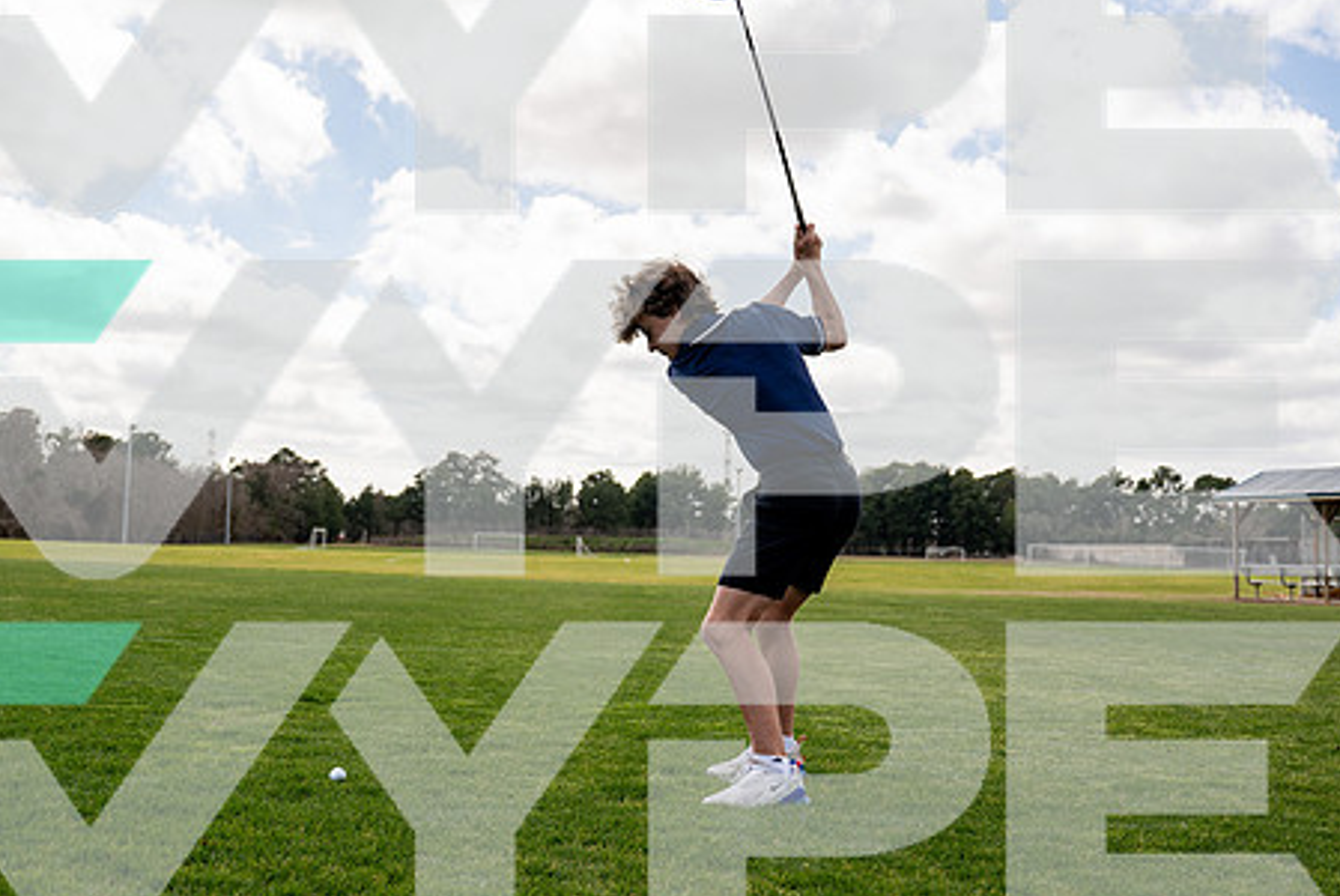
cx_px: 600
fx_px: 1490
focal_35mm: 40
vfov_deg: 33.4
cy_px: 420
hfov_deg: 48.4
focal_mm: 31
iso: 100
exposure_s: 1/1000
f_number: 4
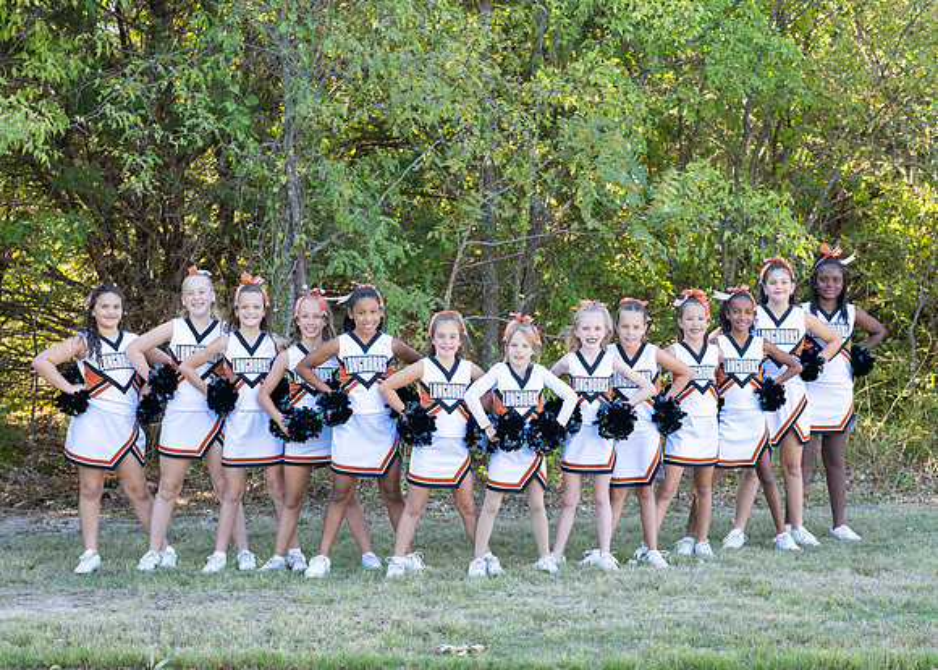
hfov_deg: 28.5
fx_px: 1845
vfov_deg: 20.5
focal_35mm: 69
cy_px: 437
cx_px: 485
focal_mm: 50
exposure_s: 1/640
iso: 800
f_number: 4
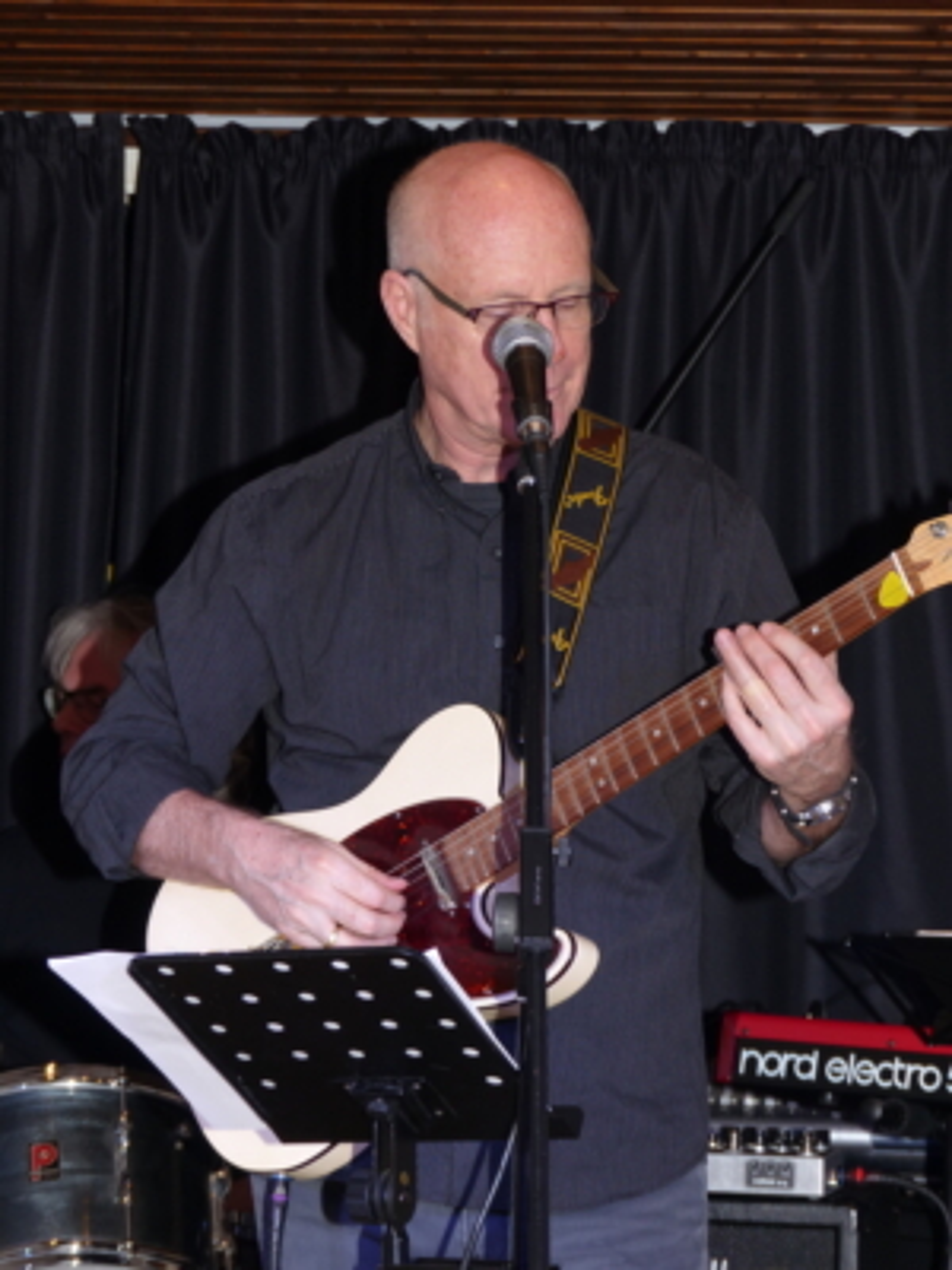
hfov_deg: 11.3
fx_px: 4804
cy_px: 635
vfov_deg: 15.1
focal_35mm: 131
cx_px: 476
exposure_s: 1/60
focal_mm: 23.5
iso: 100
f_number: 2.8
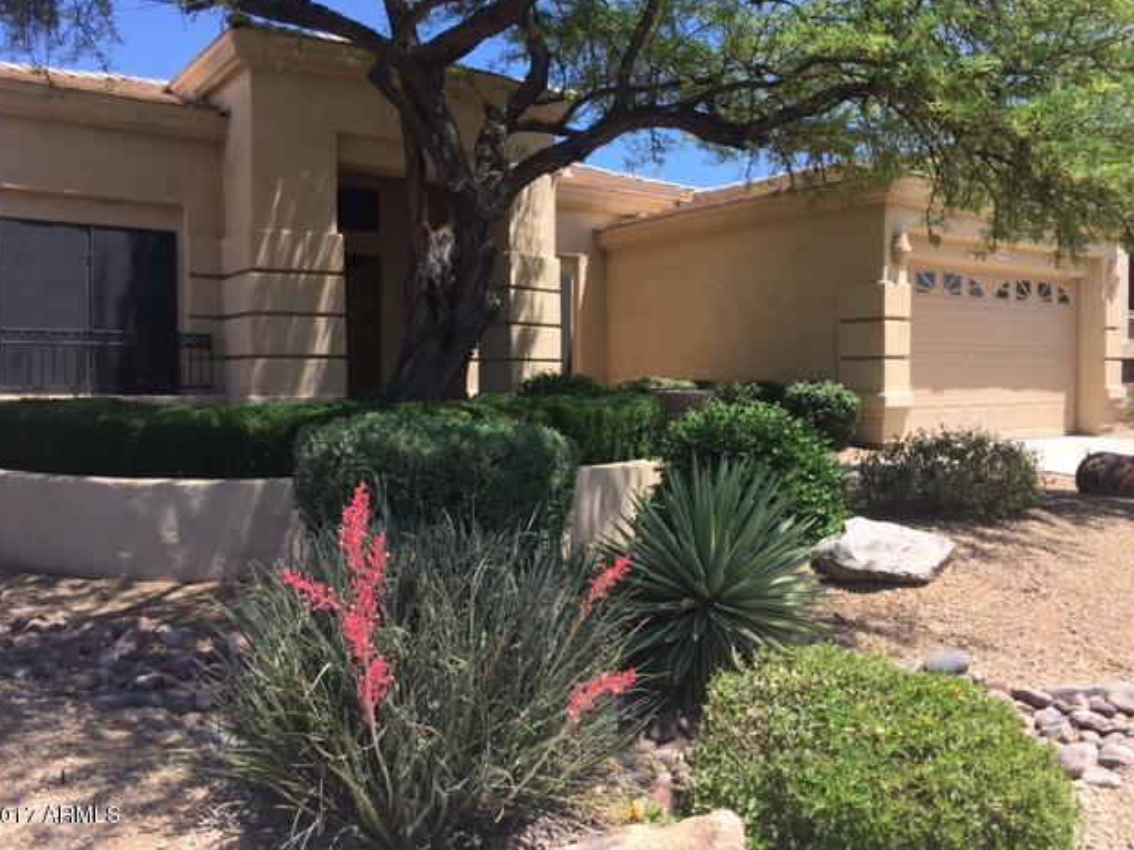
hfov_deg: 60.0
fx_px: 983
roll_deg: -0.7
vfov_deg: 46.8
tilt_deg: -0.2
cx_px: 562
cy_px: 412
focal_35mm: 30
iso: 25
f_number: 2.2
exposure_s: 1/732
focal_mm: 4.15
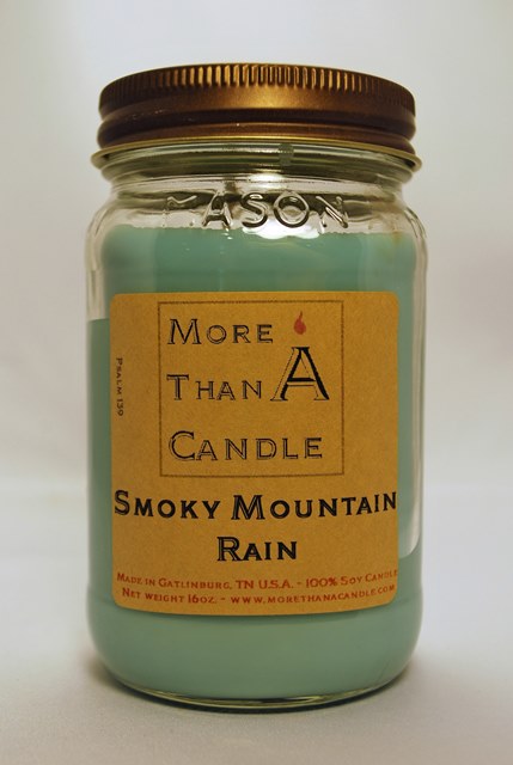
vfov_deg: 38.8
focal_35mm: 51
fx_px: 1086
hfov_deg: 26.6
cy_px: 382
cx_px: 256
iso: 200
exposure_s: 1/125
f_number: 5.6
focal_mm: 34
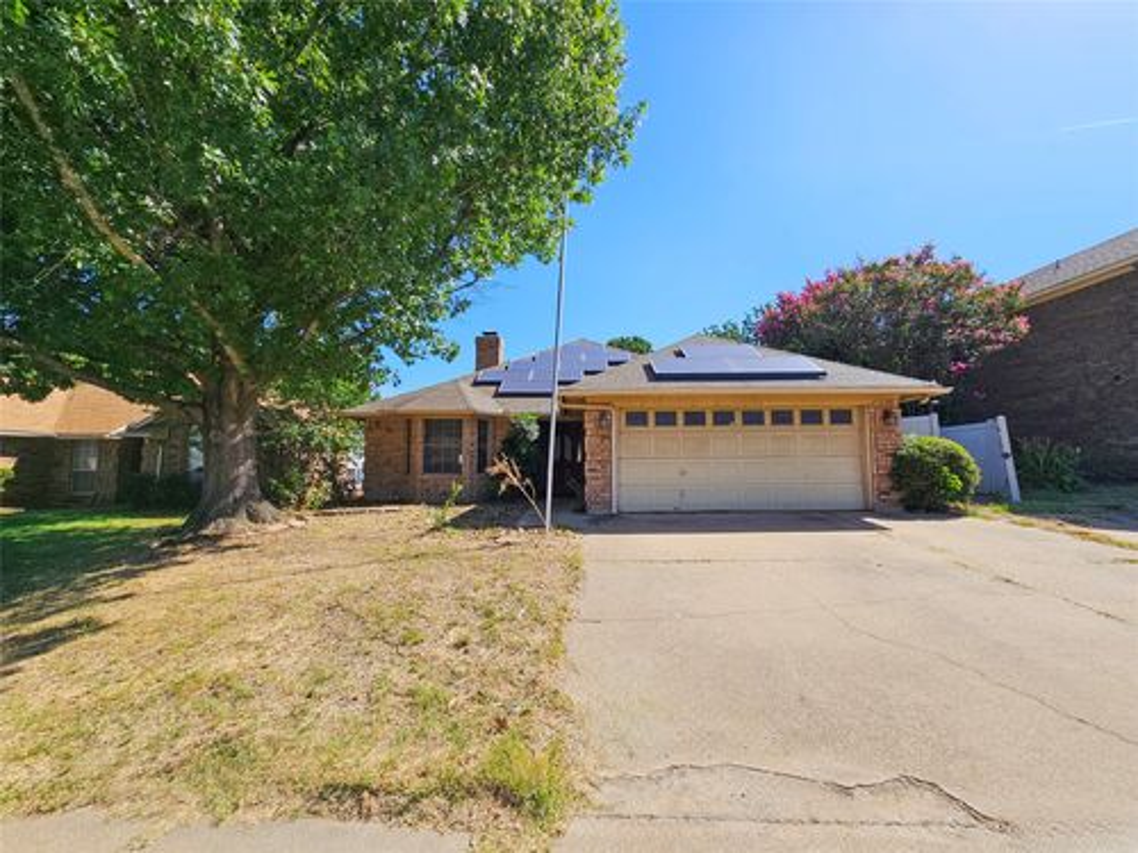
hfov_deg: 106.2
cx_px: 569
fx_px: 427
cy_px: 426
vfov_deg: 89.9
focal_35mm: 13
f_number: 2.2
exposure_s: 1/2000
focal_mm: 2.2
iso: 50
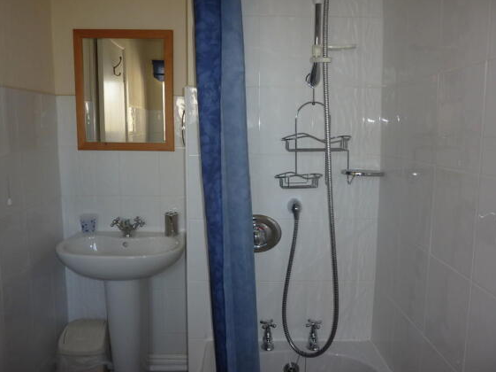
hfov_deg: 67.3
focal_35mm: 26
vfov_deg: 53.0
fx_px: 372
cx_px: 242
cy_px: 183
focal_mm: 4.1
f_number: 3.3
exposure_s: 1/30
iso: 100
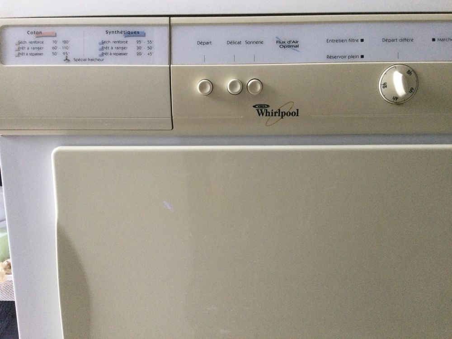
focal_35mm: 31
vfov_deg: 45.4
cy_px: 170
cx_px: 226
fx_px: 405
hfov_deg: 58.4
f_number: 2.4
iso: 160
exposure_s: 1/33
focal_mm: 3.3
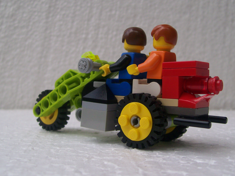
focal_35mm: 46
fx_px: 312
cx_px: 117
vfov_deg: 31.5
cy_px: 86
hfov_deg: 41.2
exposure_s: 1/574
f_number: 2.7
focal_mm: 6
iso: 80
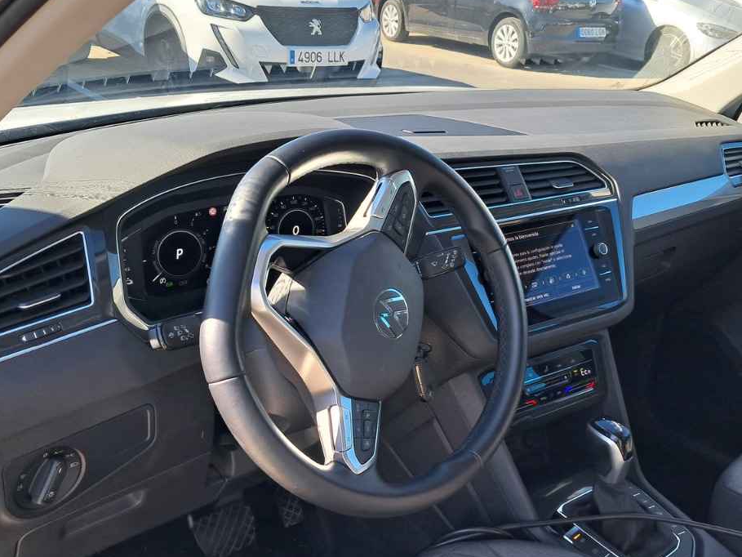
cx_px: 442
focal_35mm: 38
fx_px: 815
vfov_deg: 37.7
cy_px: 279
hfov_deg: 48.7
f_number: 1.8
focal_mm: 4
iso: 50
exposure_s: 1/111
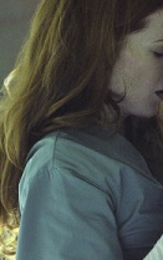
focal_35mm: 468
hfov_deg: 2.8
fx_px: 3320
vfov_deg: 4.5
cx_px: 146
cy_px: 154
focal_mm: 160
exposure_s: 1/80
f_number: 4
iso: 2500
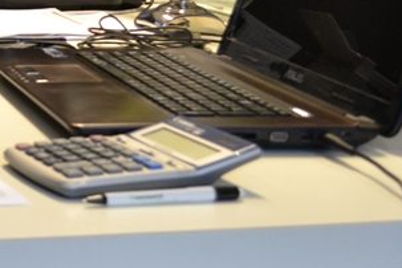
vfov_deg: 11.7
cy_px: -89
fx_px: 1273
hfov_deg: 15.9
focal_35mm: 114
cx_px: -265
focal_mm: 20
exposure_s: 1/30
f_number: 5.6
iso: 800
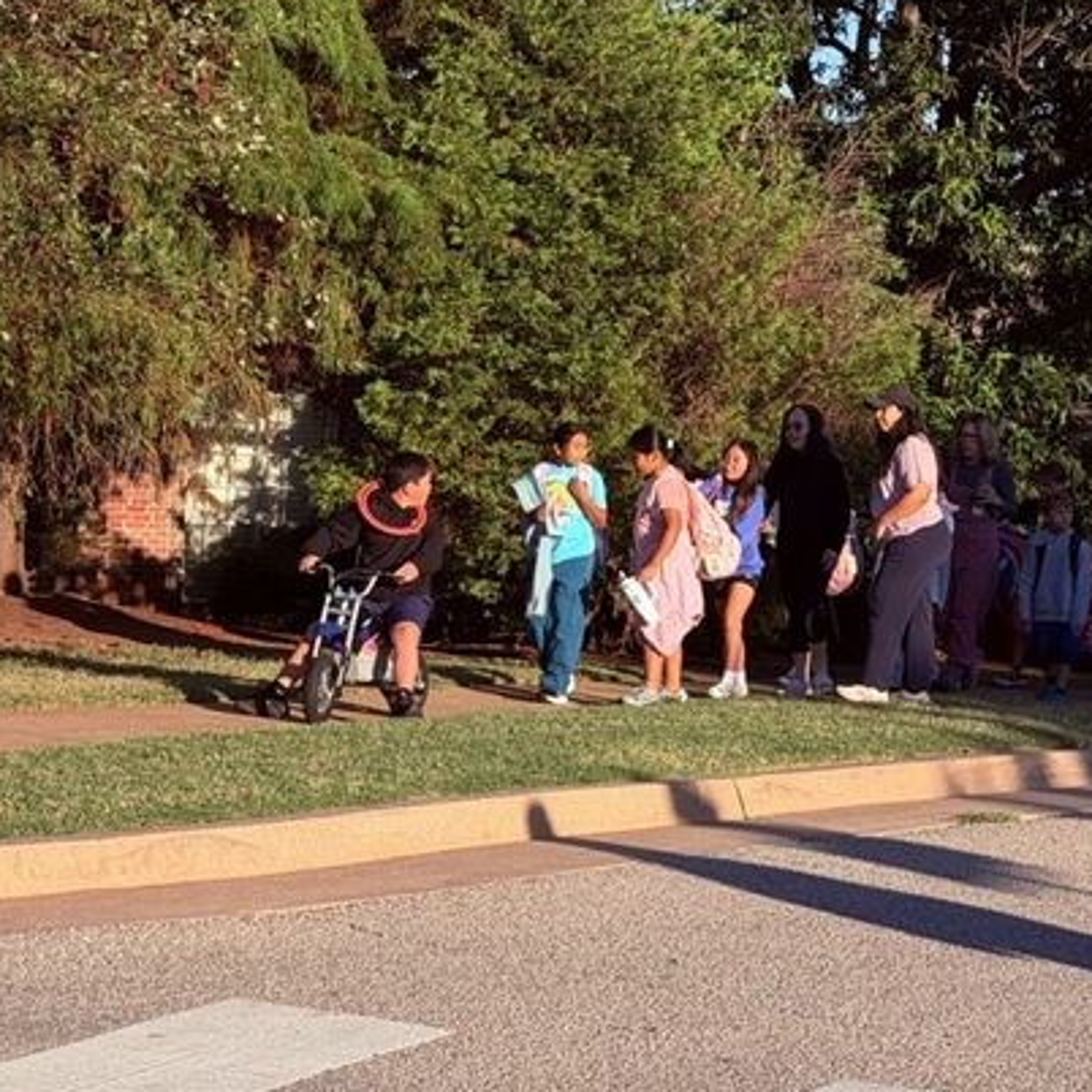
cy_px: 614
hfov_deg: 15.9
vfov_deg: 16.1
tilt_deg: -3.8
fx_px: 3855
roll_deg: -1.8
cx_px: 79
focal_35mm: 108
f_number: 1.78
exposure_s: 1/2762
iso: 64
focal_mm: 6.76
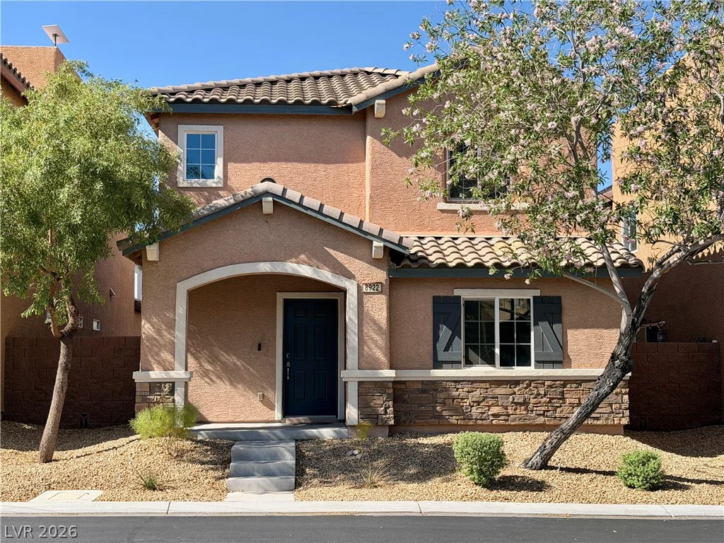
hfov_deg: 39.7
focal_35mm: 48
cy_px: 272
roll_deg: +0.5
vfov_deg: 30.3
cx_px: 362
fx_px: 1004
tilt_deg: +4.2
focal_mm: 6.76
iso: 64
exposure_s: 1/1543
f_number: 1.78
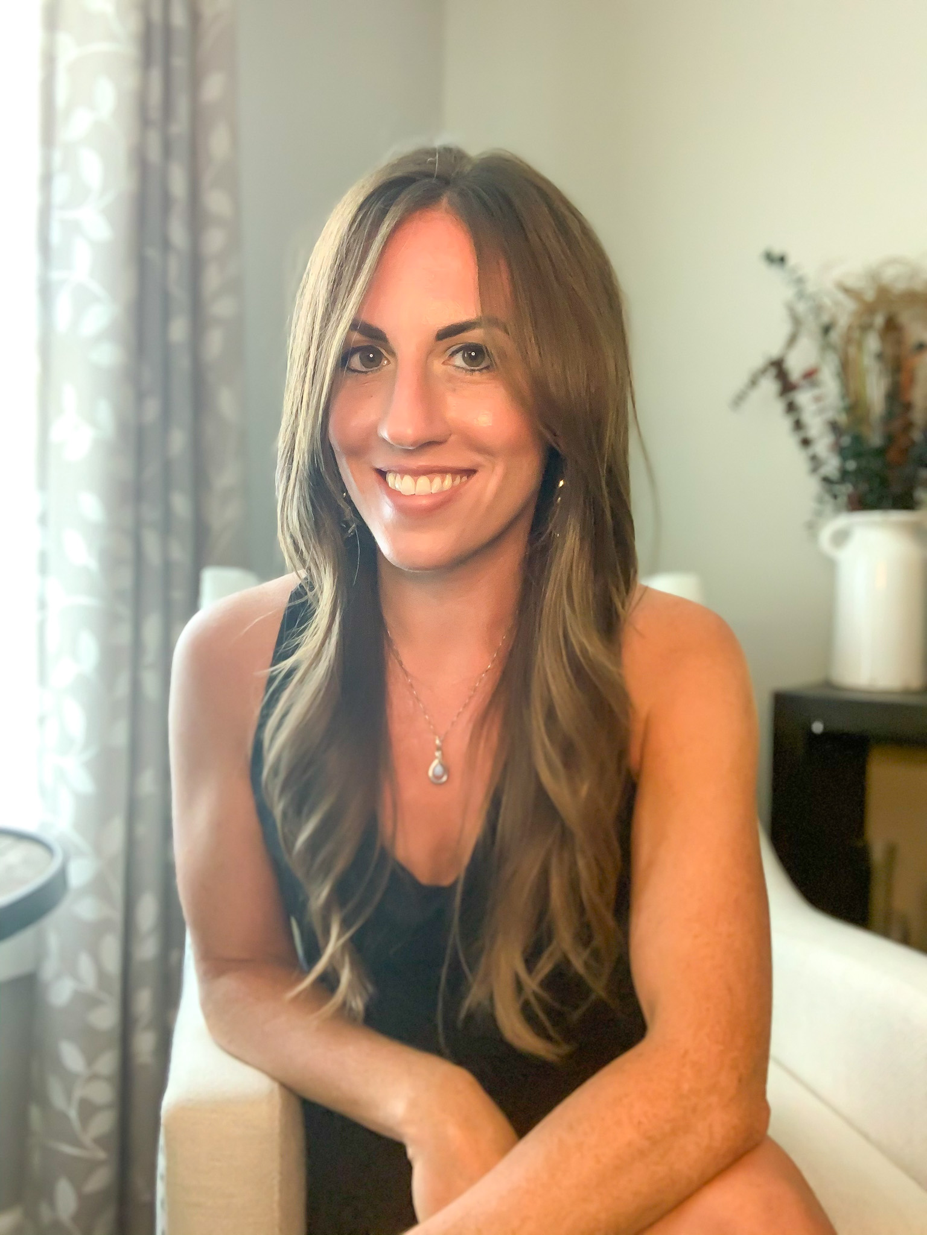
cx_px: 464
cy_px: 618
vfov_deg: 56.8
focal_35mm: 32
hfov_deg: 44.2
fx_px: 1143
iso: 250
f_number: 2.2
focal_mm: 2.87
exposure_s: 1/40
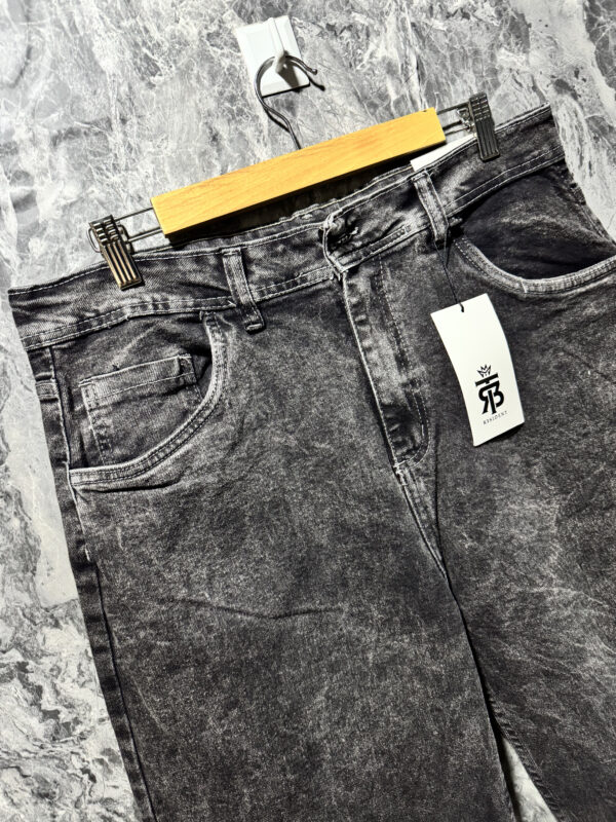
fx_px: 569
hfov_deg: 56.8
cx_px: 308
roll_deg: +19.8
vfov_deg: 71.6
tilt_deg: -8.1
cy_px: 411
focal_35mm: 24
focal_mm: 6.76
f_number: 1.78
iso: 500
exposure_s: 1/60
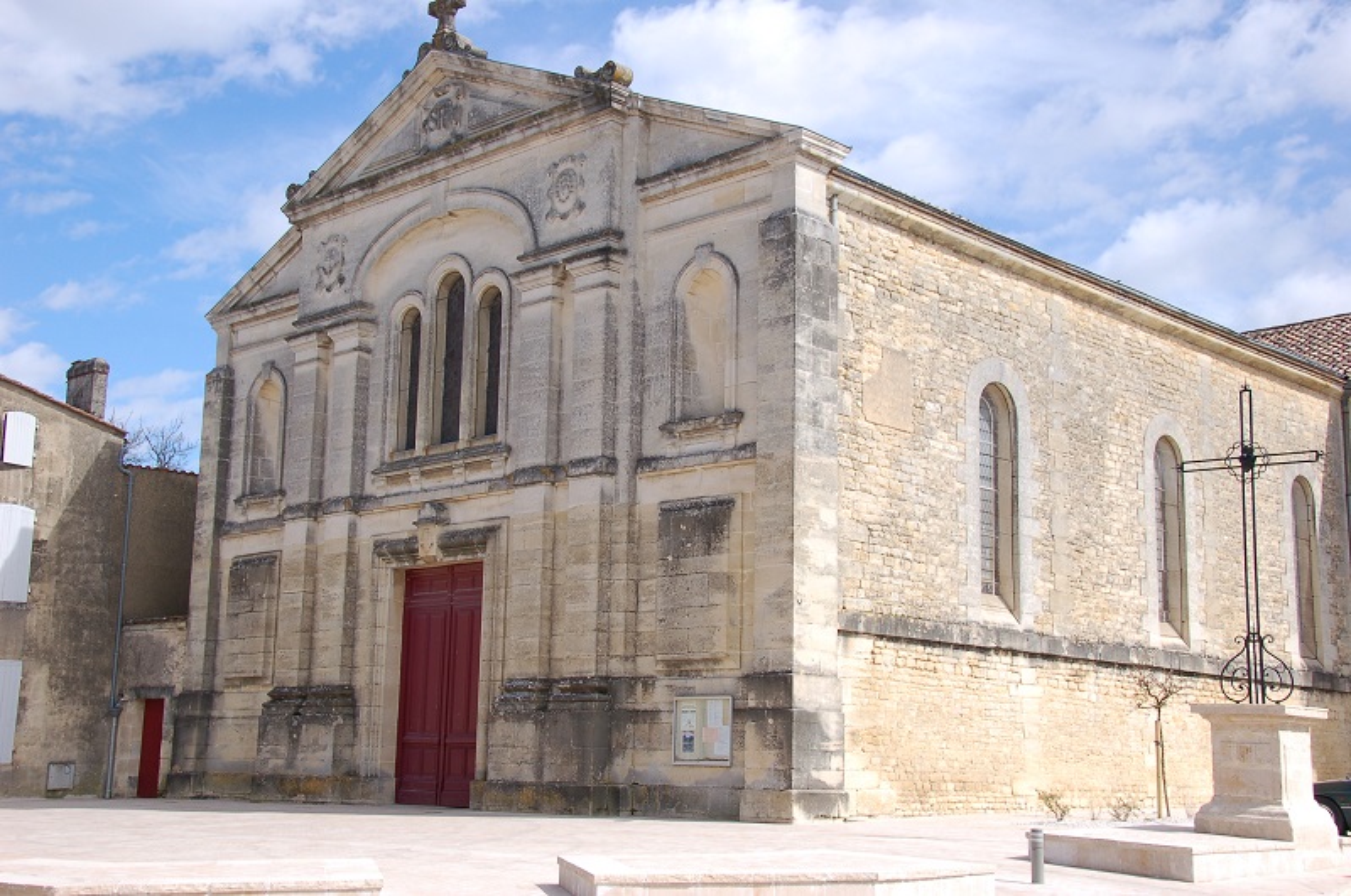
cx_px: 676
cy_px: 448
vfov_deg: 30.8
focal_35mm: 44
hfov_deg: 45.0
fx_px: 1630
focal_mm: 29
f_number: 10
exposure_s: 1/250
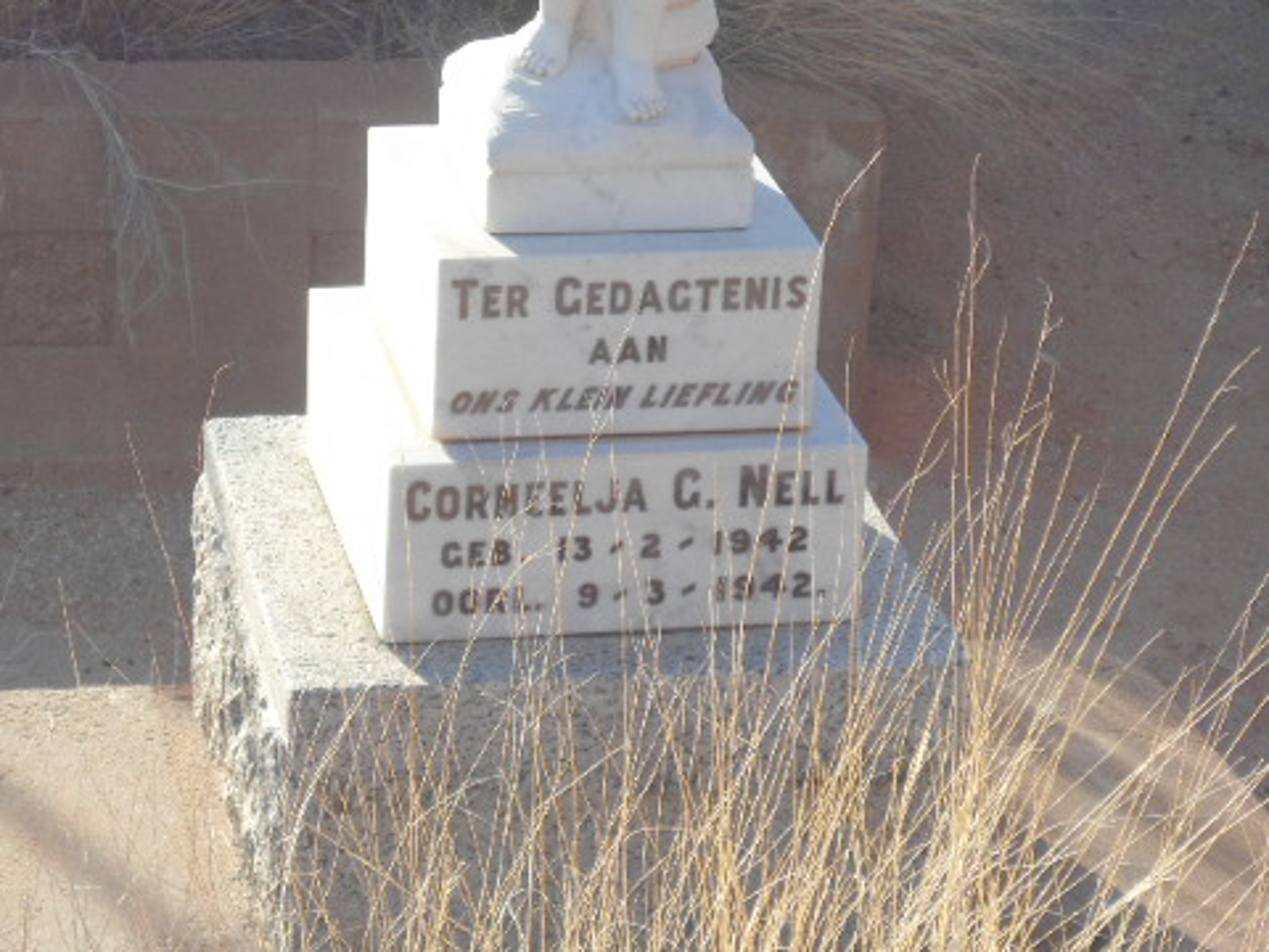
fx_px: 5132
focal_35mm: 140
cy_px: 407
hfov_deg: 14.1
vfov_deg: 10.6
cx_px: 587
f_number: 5.9
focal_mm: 18.8
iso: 200
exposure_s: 1/250
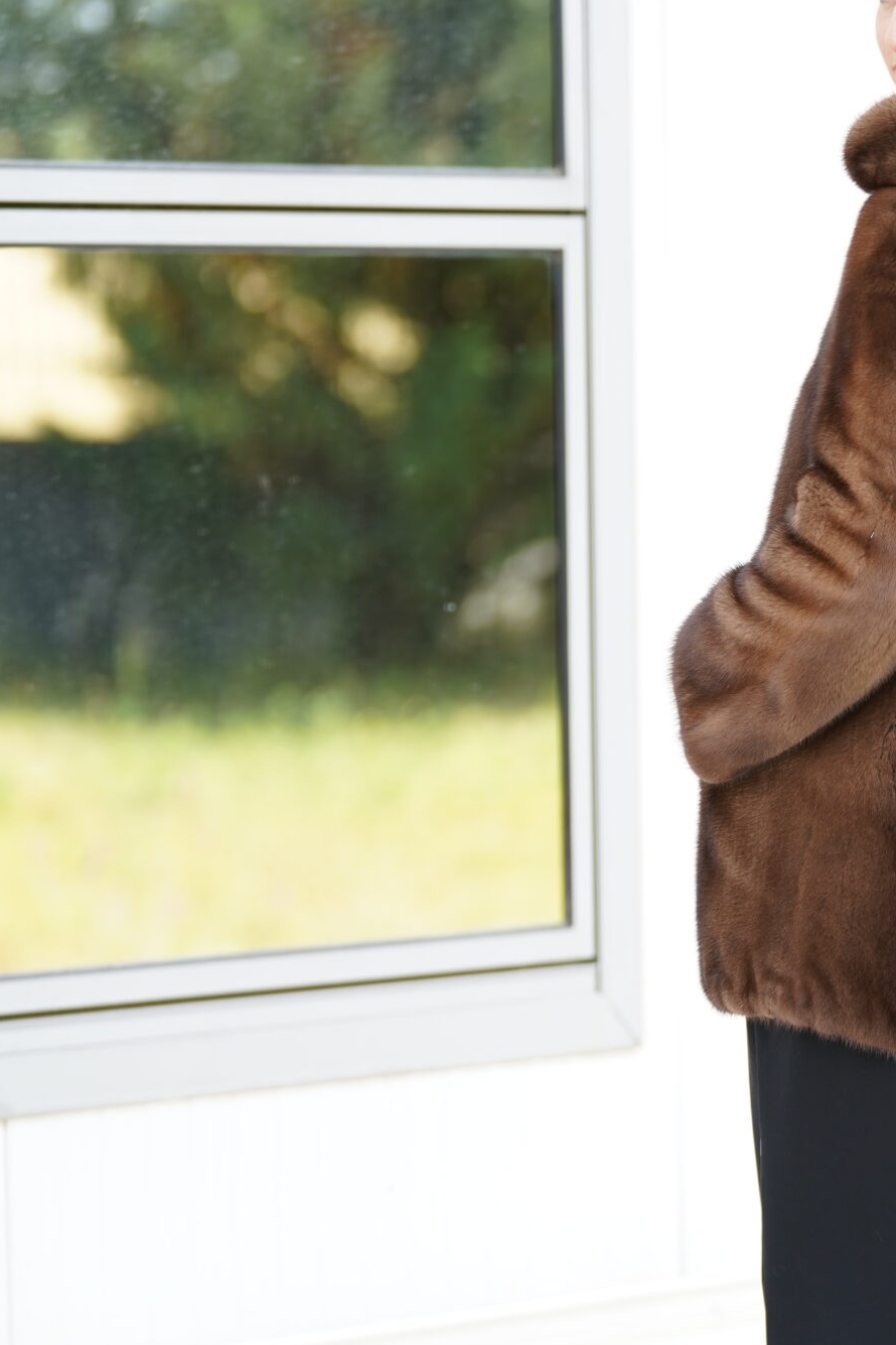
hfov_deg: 6.6
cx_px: 790
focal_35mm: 209
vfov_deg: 9.8
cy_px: 729
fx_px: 7802
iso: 250
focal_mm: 109
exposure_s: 1/250
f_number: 2.8
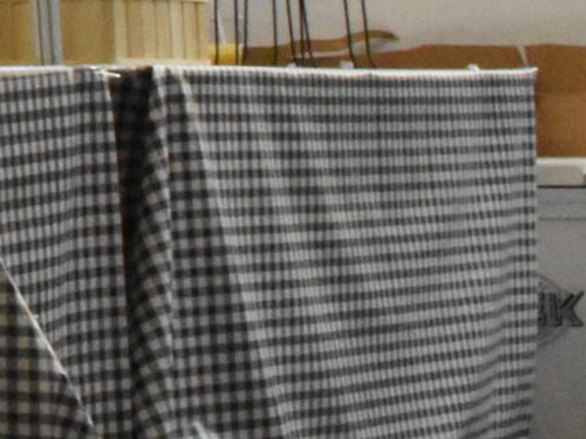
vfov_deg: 6.0
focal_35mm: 242
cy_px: -452
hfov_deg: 7.8
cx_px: -661
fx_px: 4096
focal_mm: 28
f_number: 22
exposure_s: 1/100
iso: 8000
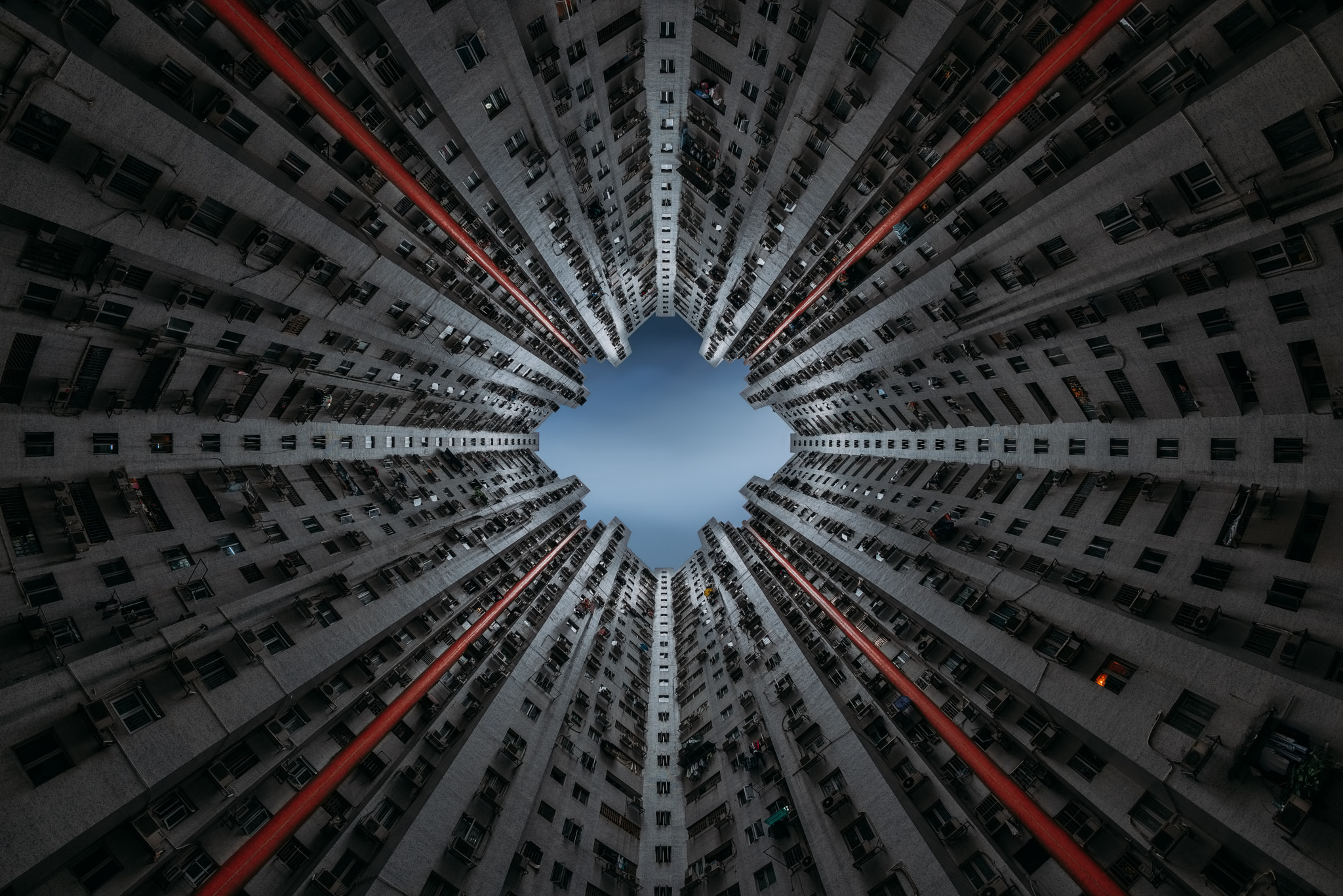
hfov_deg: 112.6
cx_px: 672
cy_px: 448
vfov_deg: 90.1
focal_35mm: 12
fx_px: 448
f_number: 10
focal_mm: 12
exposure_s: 1/20
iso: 64
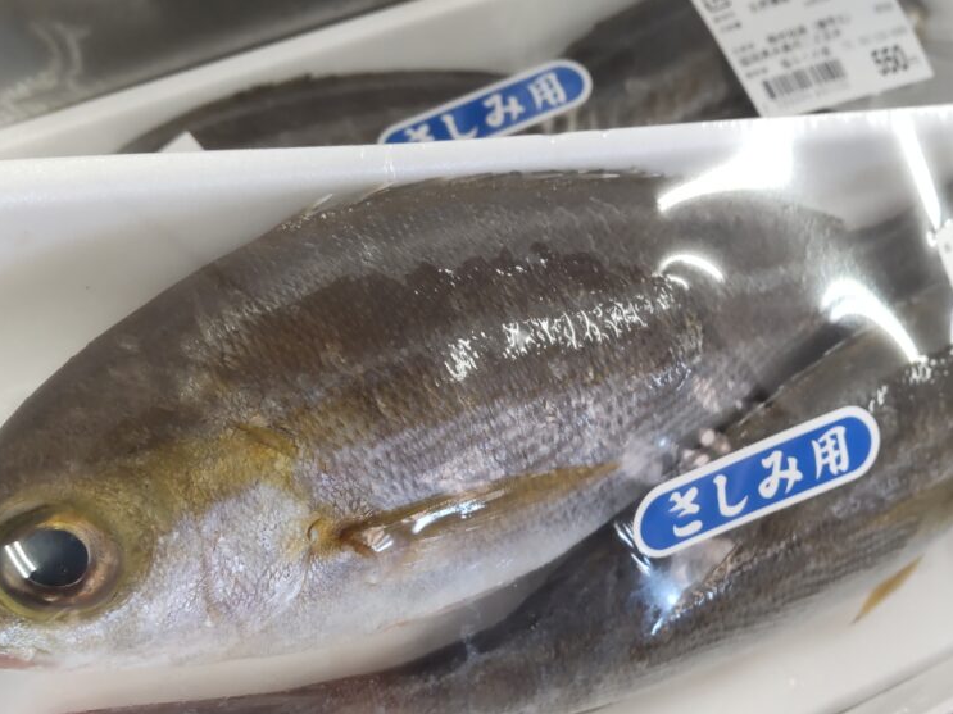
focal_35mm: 31
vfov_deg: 45.1
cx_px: 486
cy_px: 438
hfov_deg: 58.4
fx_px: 853
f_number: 2
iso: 161
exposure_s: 1/50
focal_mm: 3.43
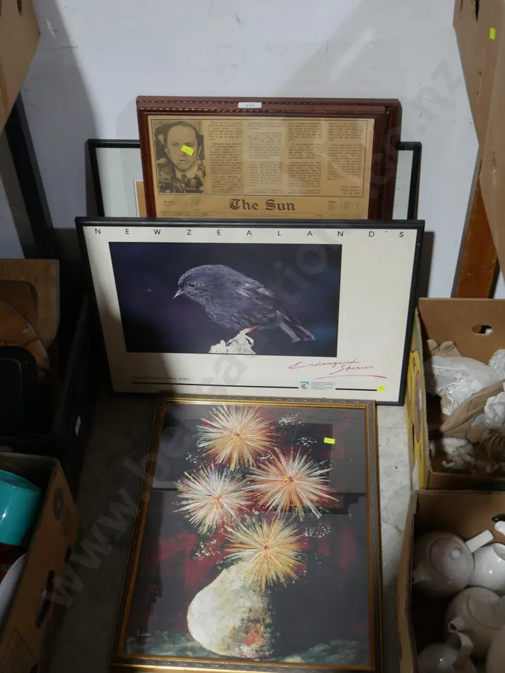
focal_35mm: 46
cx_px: 252
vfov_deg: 41.2
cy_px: 336
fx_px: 894
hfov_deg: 31.5
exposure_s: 1/60
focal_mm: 23
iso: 1250
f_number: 5.1
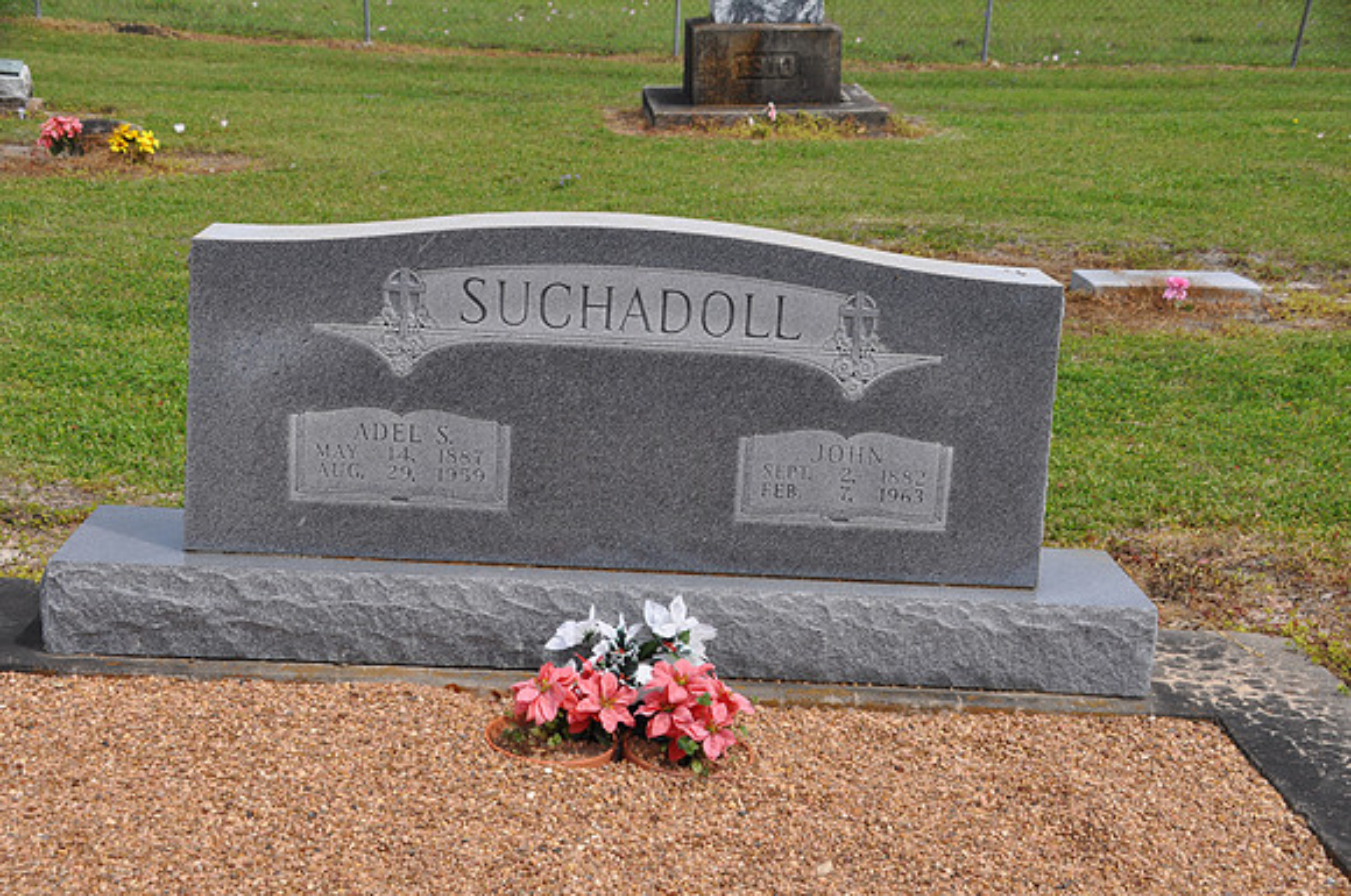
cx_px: 676
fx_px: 1967
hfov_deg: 37.9
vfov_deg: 25.7
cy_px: 448
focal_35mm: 52
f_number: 9
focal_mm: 35
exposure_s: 1/320
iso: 200
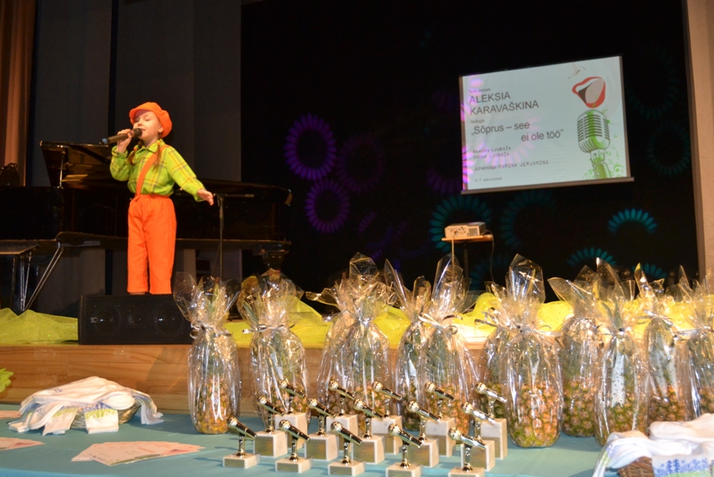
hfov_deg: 51.8
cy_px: 212
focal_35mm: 37
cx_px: 380
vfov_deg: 35.9
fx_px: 734
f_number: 3.5
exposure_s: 1/60
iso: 800
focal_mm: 20
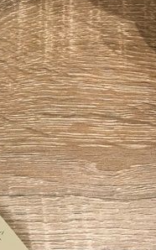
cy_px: 123
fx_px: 572
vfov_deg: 24.6
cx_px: -179
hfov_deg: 13.0
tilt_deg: -76.1
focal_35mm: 84
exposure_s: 1/30
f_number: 2.2
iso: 40
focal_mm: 4.15
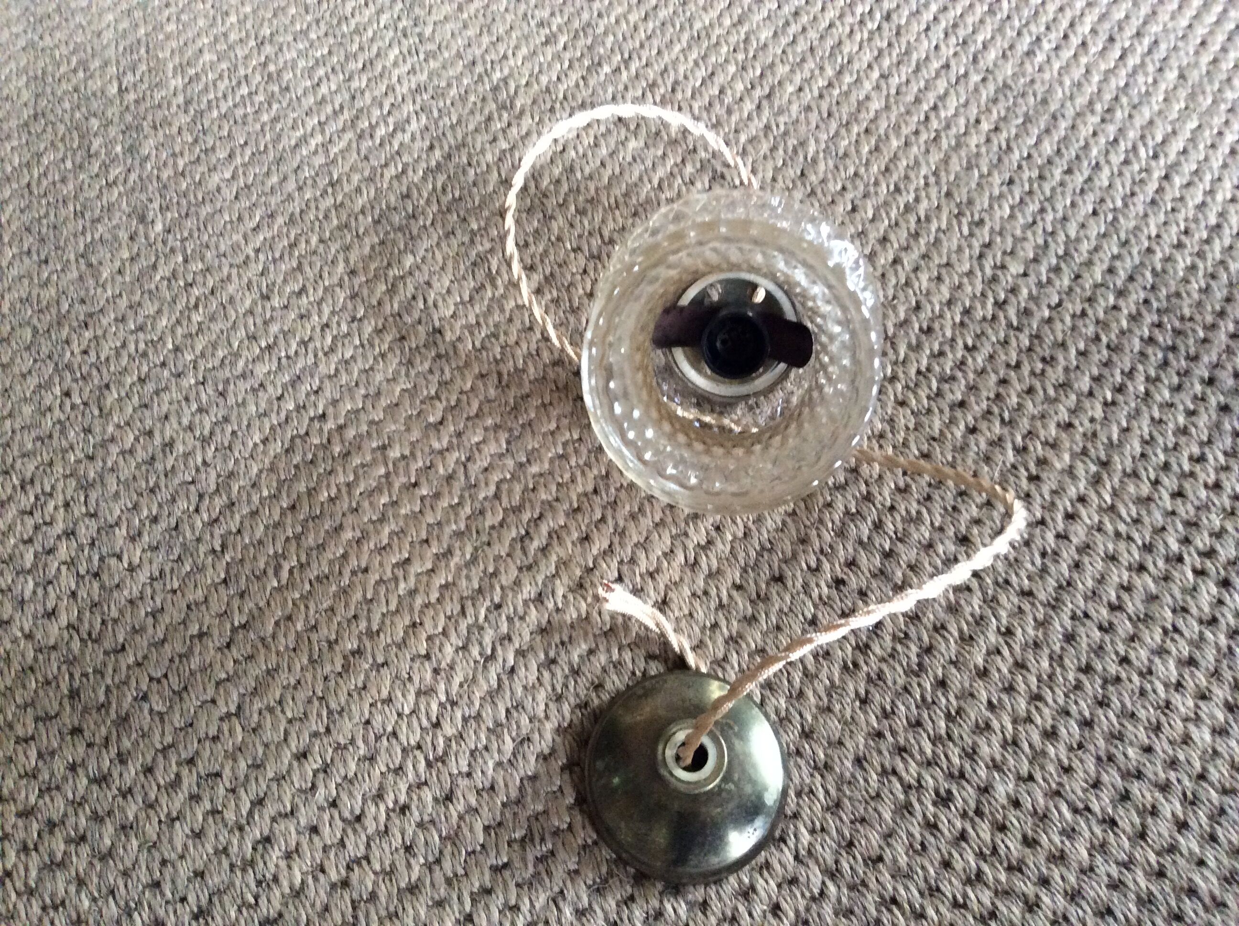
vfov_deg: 44.1
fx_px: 1144
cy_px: 463
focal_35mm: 32
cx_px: 620
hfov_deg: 56.9
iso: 250
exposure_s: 1/25
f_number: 2.4
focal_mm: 3.3
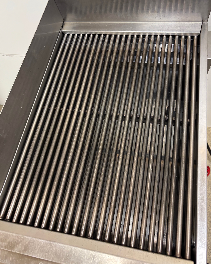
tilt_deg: -63.7
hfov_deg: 51.5
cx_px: 107
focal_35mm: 28
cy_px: 128
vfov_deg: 62.2
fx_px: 219
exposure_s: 1/50
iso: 250
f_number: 1.6
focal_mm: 5.96
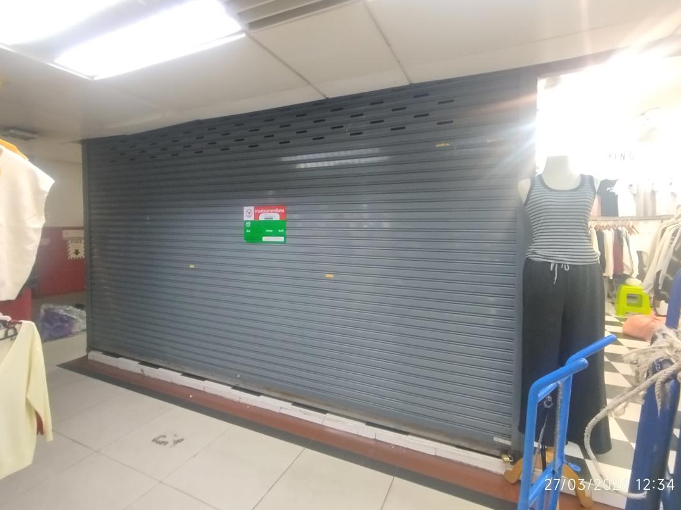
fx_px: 315
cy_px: 241
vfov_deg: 78.0
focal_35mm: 16
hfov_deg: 94.5
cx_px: 335
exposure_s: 1/25
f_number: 2.2
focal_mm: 1.65
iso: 250
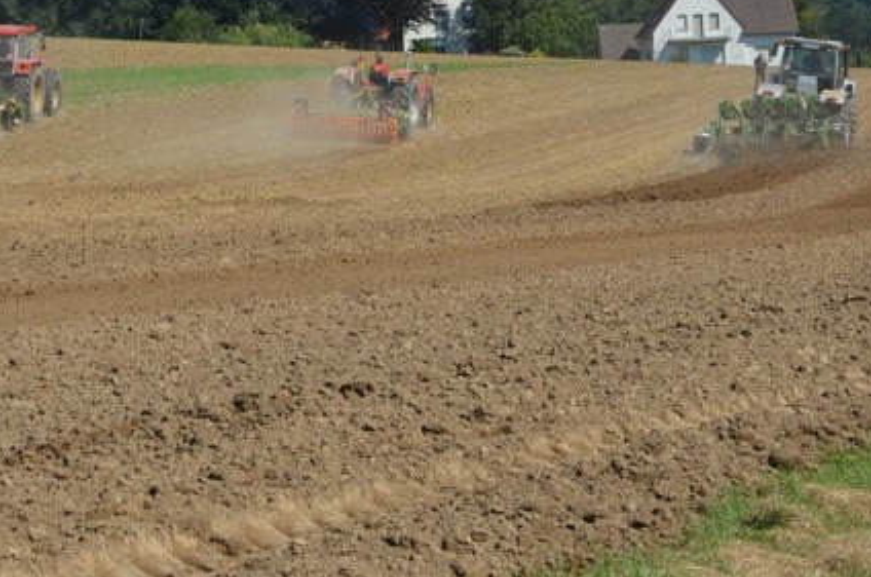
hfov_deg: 15.1
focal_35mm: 136
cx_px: 357
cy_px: 70
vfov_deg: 10.0
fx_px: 3284
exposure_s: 1/320
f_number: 9
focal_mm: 48
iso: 100
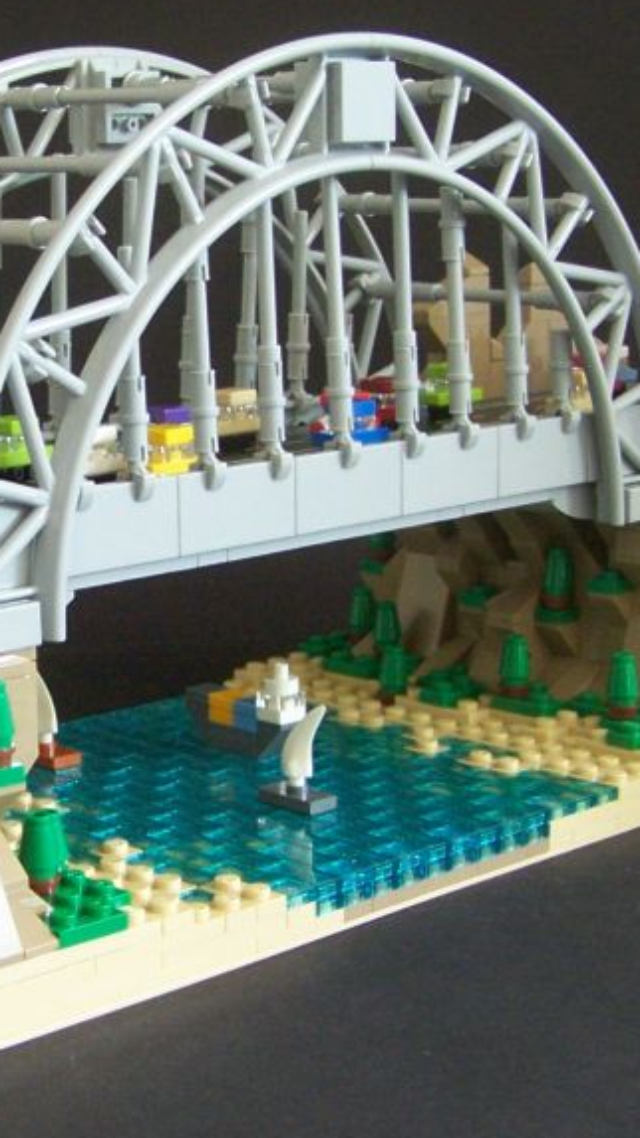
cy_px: 516
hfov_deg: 16.2
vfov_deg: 28.6
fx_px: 2234
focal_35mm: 74
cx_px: 115
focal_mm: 6.3
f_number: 3.2
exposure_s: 1/1.43
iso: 200
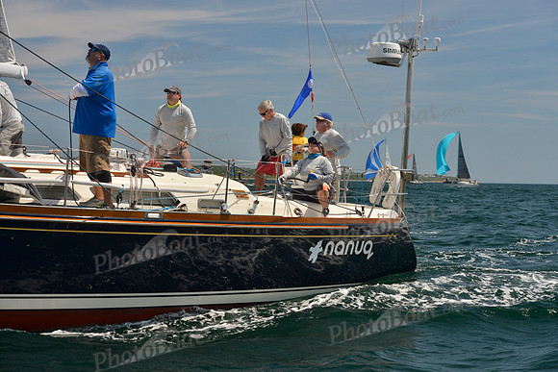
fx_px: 1085
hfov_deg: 28.8
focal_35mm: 70
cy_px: 186
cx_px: 279
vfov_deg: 19.5
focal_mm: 70
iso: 400
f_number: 7.1
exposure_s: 1/800
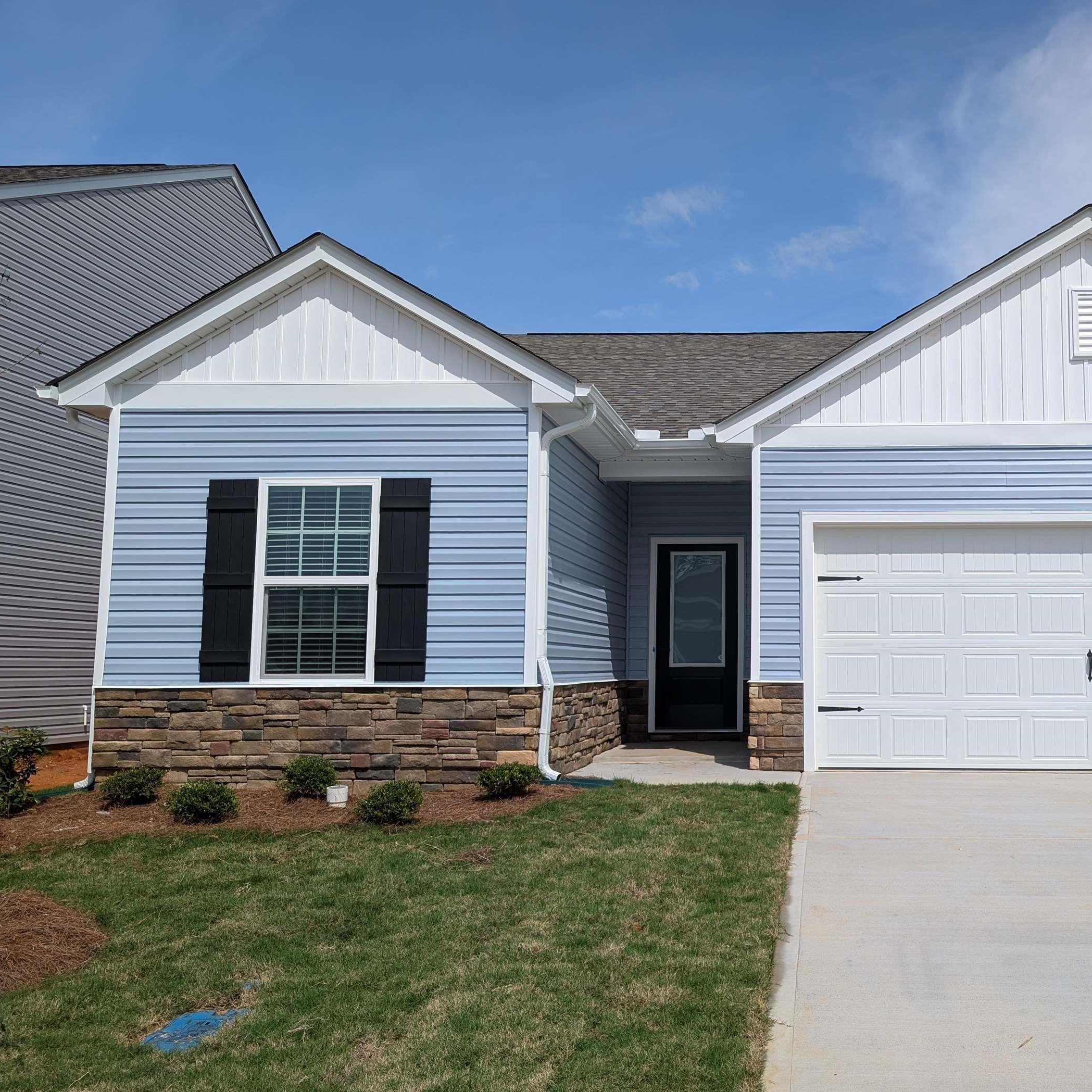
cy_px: 575
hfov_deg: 50.9
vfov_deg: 52.5
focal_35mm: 31
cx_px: 783
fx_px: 1106
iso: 25
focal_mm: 6.9
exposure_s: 1/2604
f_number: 1.68
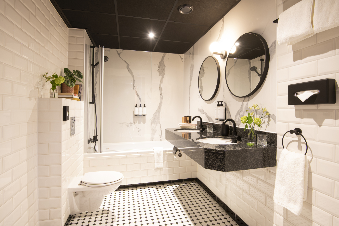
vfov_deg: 64.6
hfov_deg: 86.9
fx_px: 179
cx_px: 170
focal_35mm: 19
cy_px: 113
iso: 125
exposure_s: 8
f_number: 14
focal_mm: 19
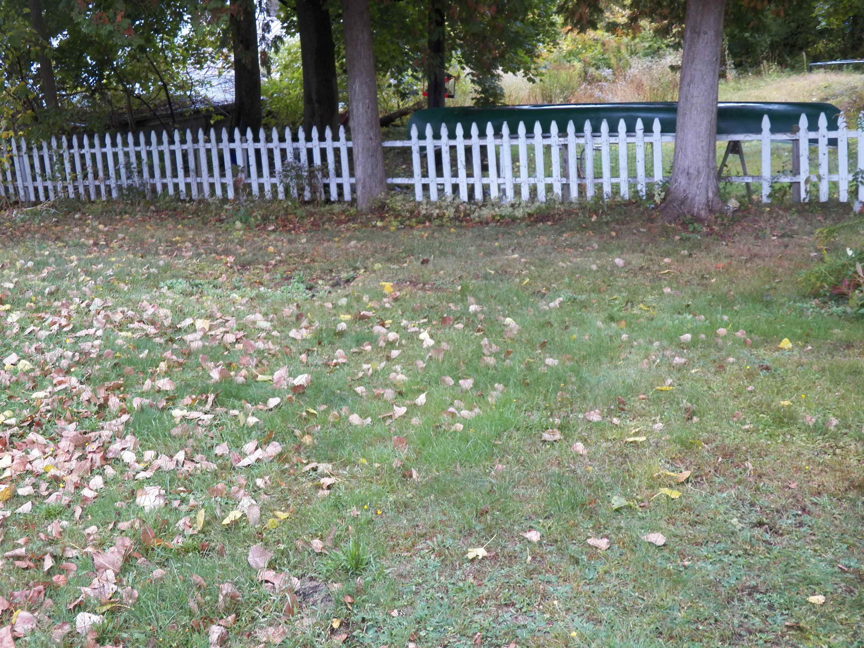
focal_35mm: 44
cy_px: 324
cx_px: 432
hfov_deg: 42.9
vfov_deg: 32.9
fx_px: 1098
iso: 125
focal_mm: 7.9
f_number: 3.2
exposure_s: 1/40
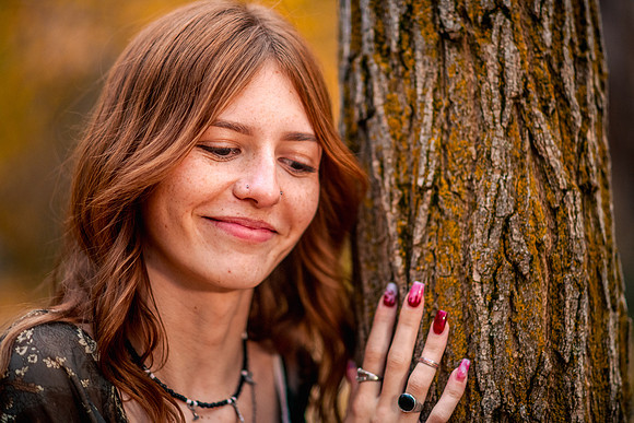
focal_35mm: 105
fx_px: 1850
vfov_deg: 13.0
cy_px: 212
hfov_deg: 19.5
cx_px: 317
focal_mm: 105
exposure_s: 1/100
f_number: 2
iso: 1250
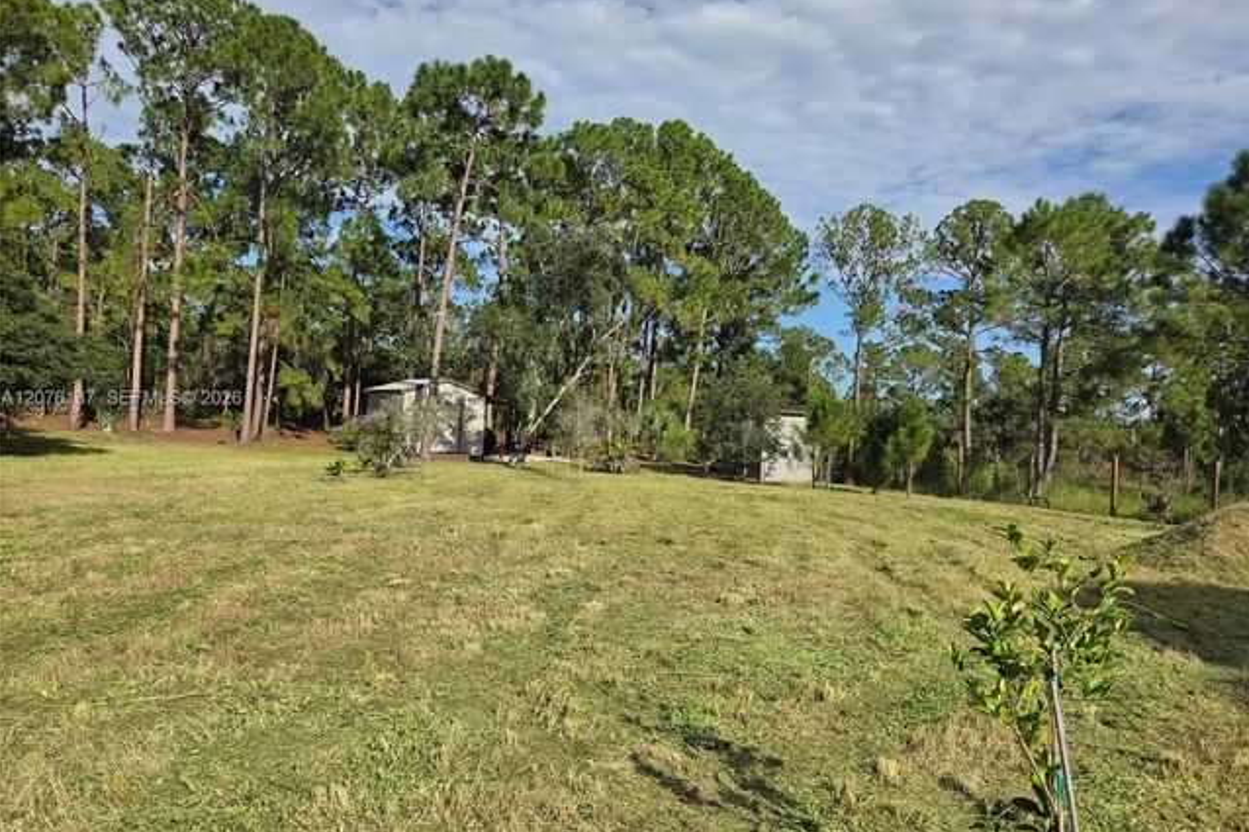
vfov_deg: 53.1
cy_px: 399
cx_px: 624
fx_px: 832
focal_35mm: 24
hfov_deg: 73.8
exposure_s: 1/5127
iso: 80
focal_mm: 5.4
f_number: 1.8
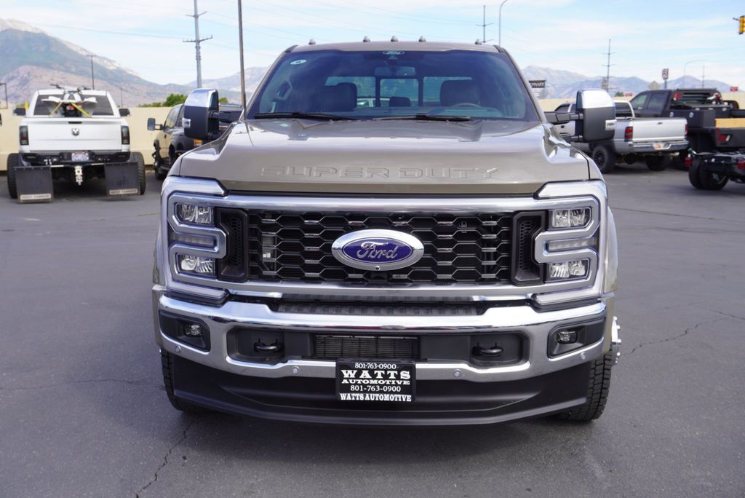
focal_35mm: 36
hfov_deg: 53.1
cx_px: 372
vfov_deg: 36.9
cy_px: 249
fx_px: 745
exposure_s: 1/100
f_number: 8
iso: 100
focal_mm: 24
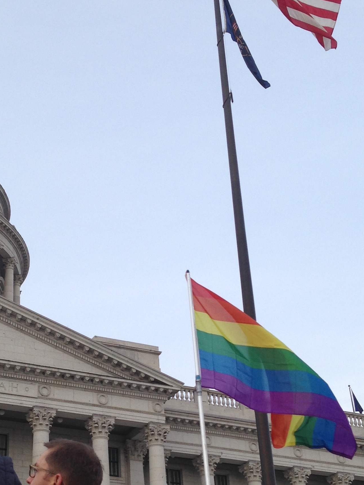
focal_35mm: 63
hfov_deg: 23.1
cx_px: 101
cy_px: 309
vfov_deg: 30.6
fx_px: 884
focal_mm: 4.12
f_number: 2.4
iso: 50
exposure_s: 1/222
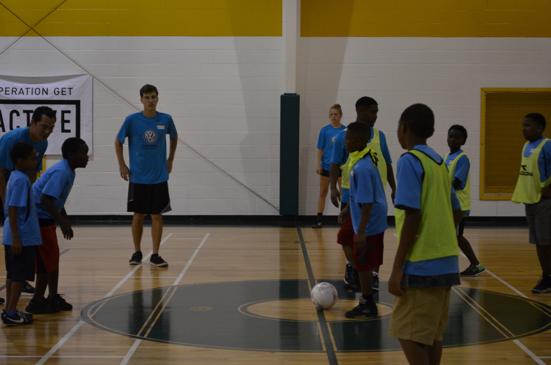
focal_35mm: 78
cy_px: 182
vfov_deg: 17.4
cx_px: 276
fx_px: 1191
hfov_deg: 26.0
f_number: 5.6
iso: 1600
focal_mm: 52
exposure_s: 1/60
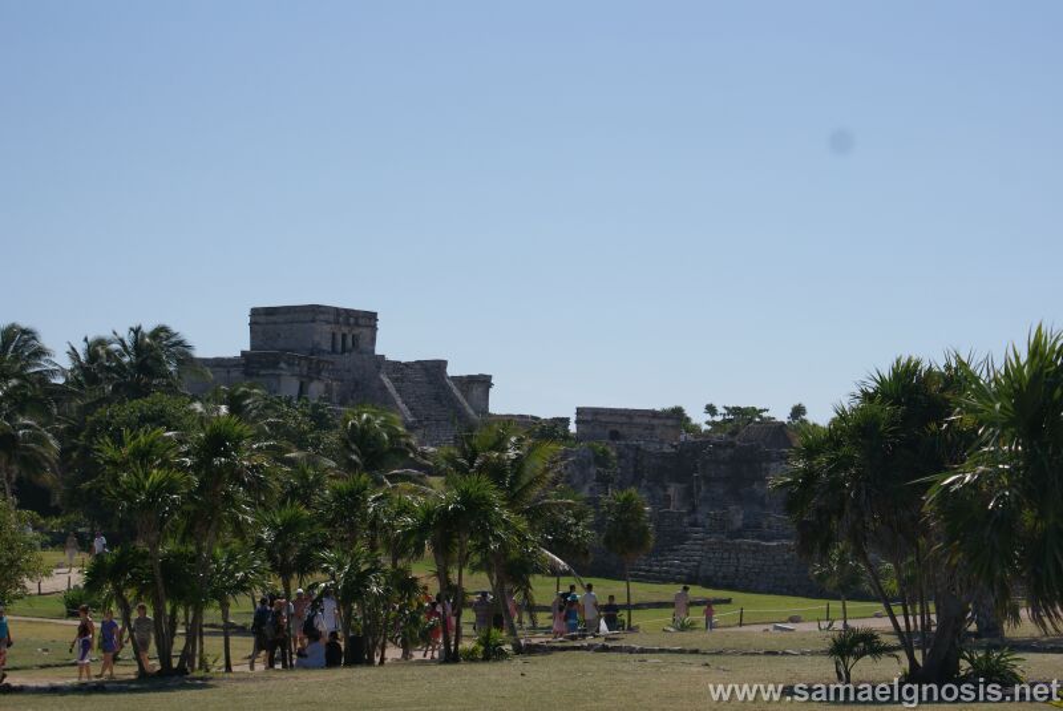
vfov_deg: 16.6
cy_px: 356
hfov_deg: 24.6
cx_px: 532
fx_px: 2438
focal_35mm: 82
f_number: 5.6
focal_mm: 55
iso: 100
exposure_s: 1/1000
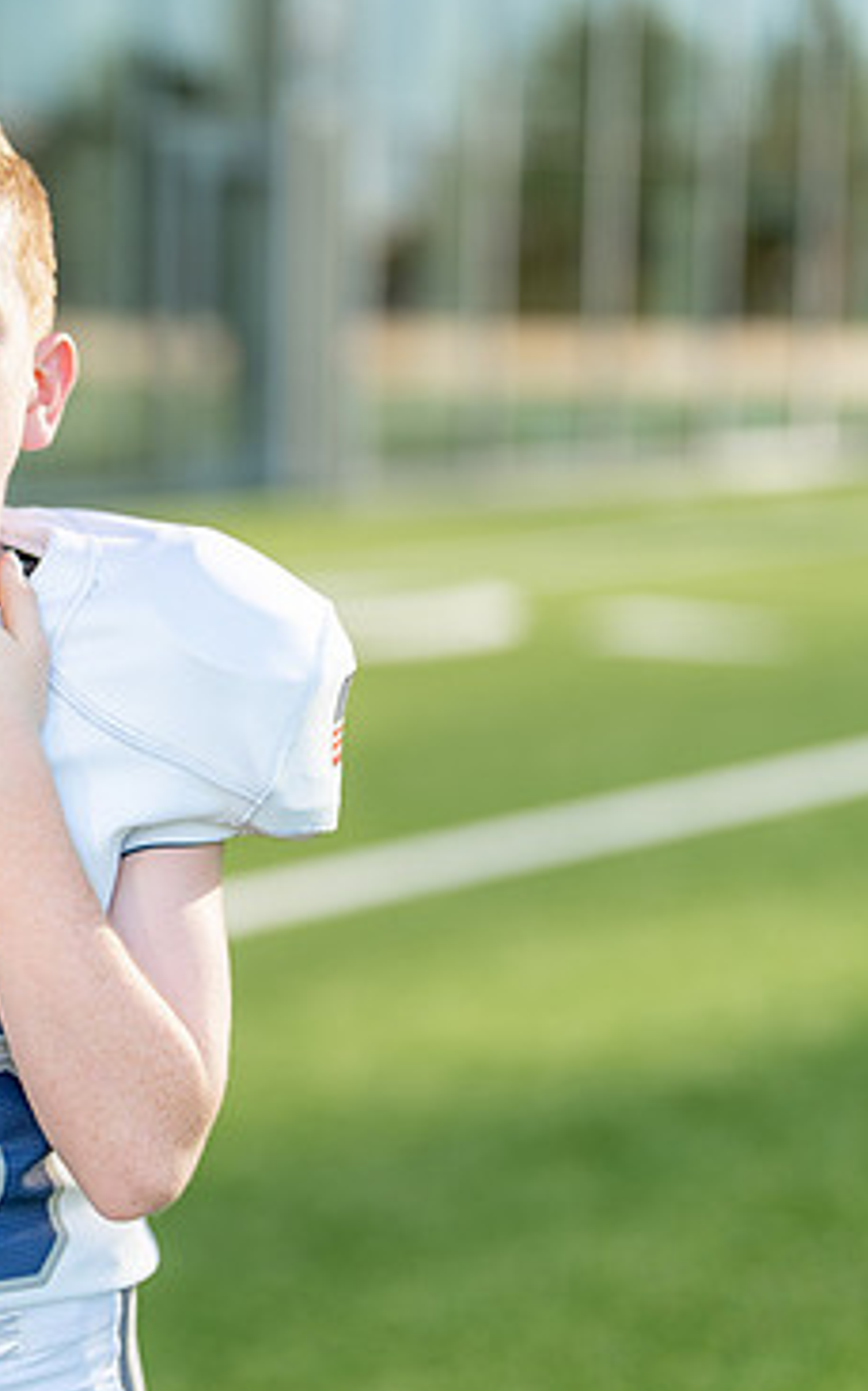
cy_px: 682
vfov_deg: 23.8
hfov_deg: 14.7
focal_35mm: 87
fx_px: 3297
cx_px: -80
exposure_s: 1/2500
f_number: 1.2
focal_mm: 50
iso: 100
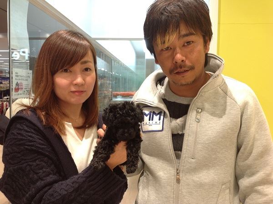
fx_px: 276
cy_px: 102
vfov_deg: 40.6
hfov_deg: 52.7
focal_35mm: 35
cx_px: 136
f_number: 2.4
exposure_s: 1/24
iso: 50
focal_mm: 4.28
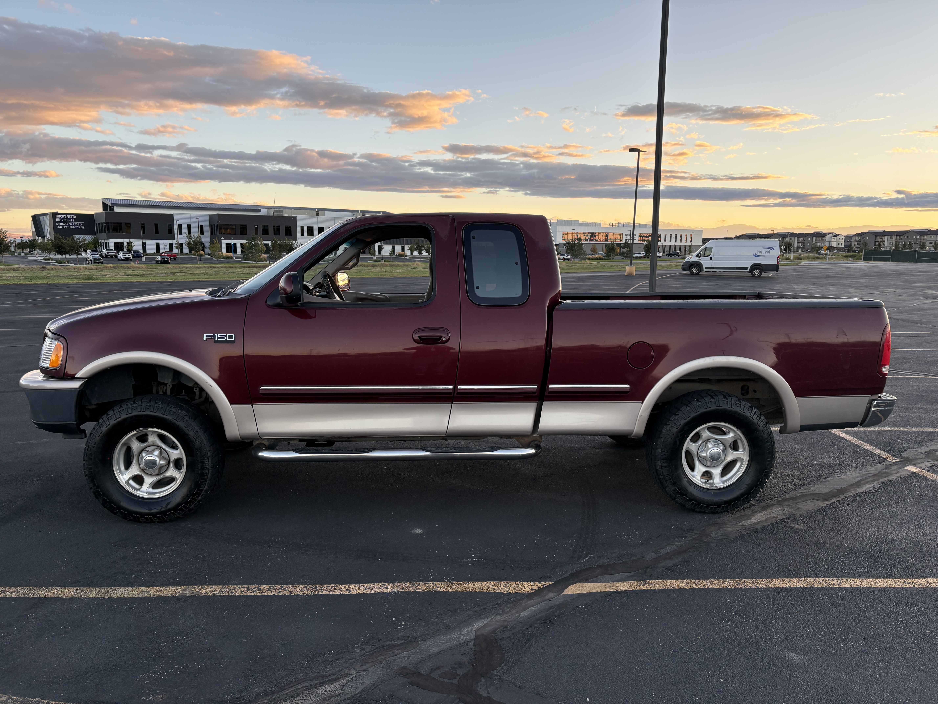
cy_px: 352
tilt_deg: -8.6
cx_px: 469
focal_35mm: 26
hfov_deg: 67.3
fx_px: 705
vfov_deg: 53.1
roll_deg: -0.4
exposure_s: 1/328
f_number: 1.6
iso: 50
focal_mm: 5.96
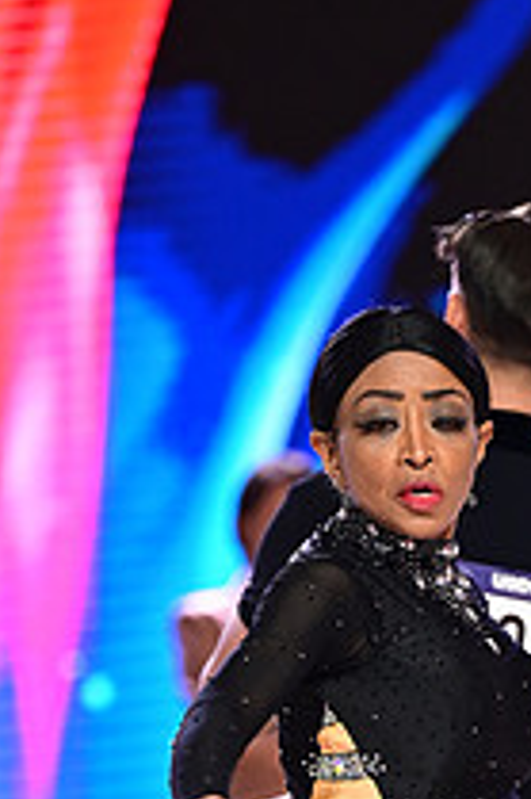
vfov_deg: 5.1
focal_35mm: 403
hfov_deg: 3.4
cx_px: 588
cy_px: 1036
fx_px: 8930
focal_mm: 145
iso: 2000
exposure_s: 1/500
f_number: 2.8
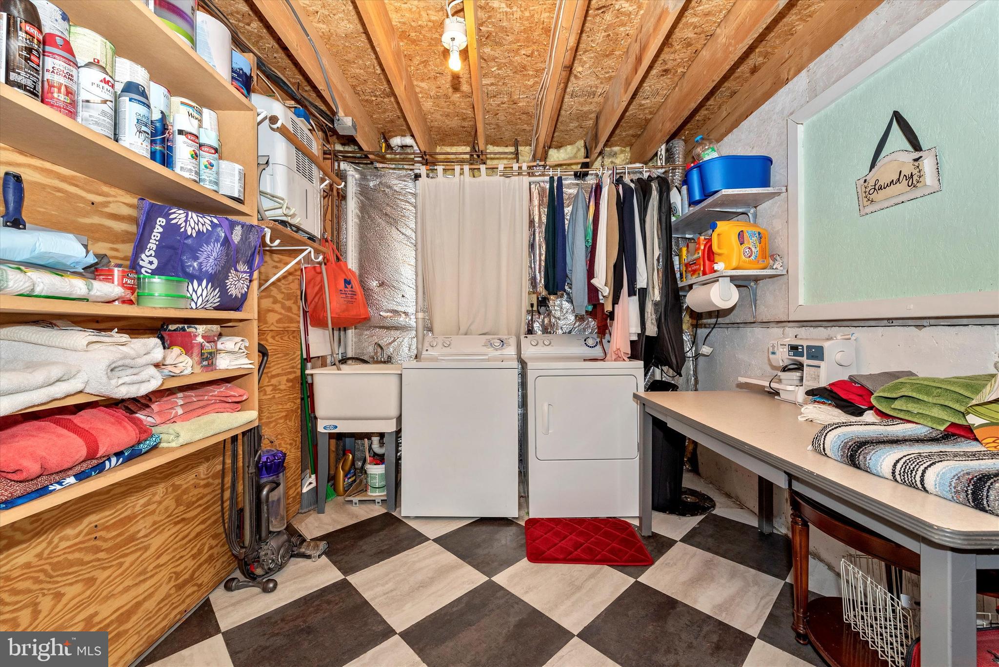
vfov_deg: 81.3
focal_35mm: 14
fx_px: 389
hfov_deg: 104.2
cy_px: 334
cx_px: 500
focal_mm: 14
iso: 400
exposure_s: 1/60
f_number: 8
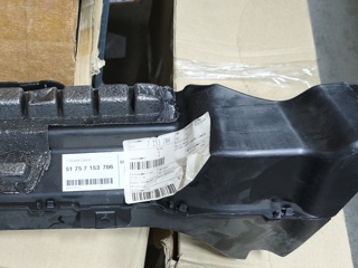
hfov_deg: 40.0
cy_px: 146
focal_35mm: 46
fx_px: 476
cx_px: 86
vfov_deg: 31.5
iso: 320
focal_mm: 5.35
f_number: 1.7
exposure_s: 1/50
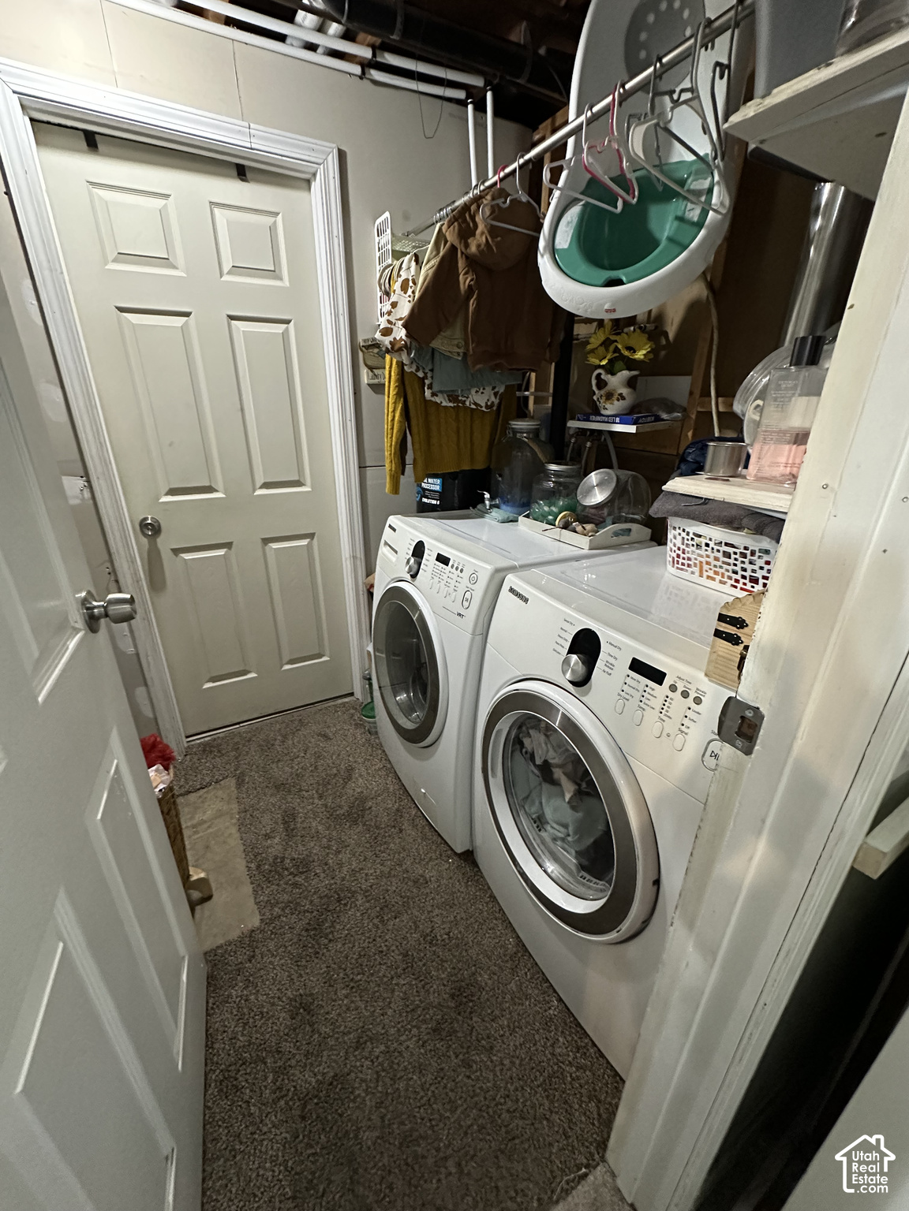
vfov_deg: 102.1
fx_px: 490
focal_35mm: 14
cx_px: 454
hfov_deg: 85.7
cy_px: 606
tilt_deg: -22.6
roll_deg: -1.0
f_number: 2.2
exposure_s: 1/60
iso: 1000
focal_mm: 2.22
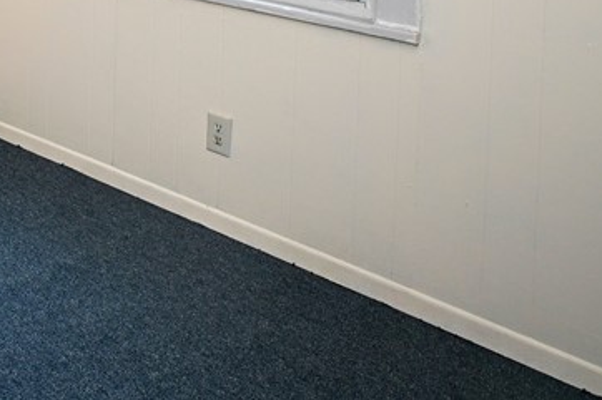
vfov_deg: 22.1
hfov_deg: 30.4
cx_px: -148
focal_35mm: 54
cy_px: -139
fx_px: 903
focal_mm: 12
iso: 320
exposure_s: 1/60
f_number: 4
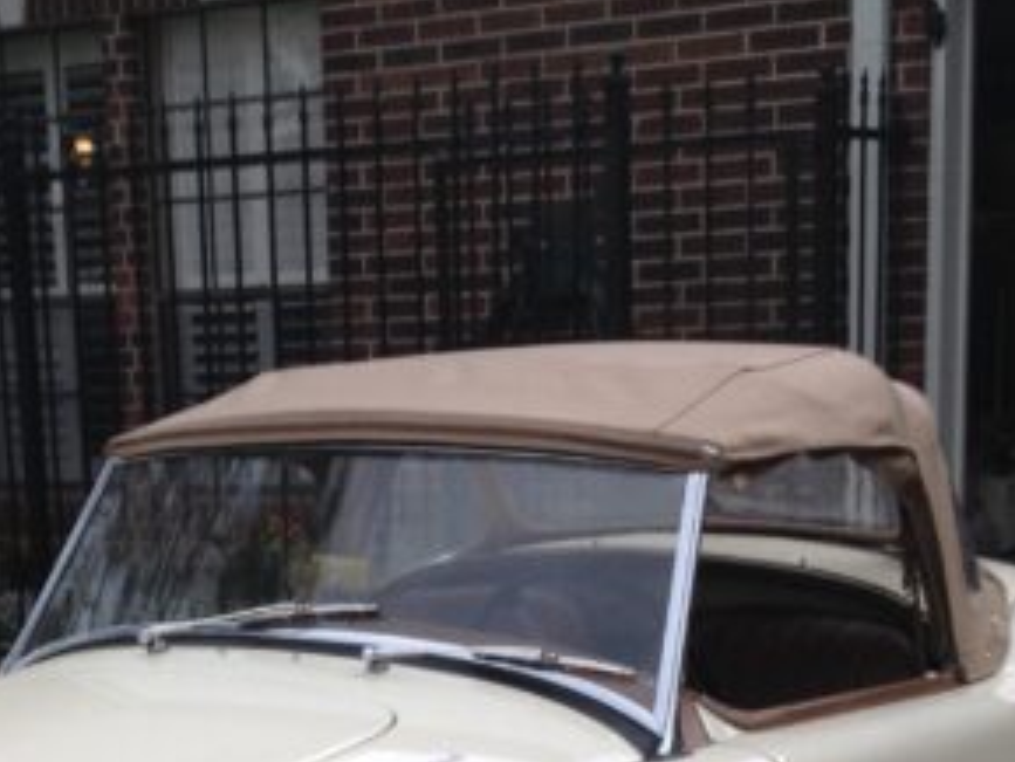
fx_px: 2728
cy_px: 934
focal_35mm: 93
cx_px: 260
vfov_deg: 15.3
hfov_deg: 20.9
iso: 50
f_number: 2.4
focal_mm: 4.28
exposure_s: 1/295
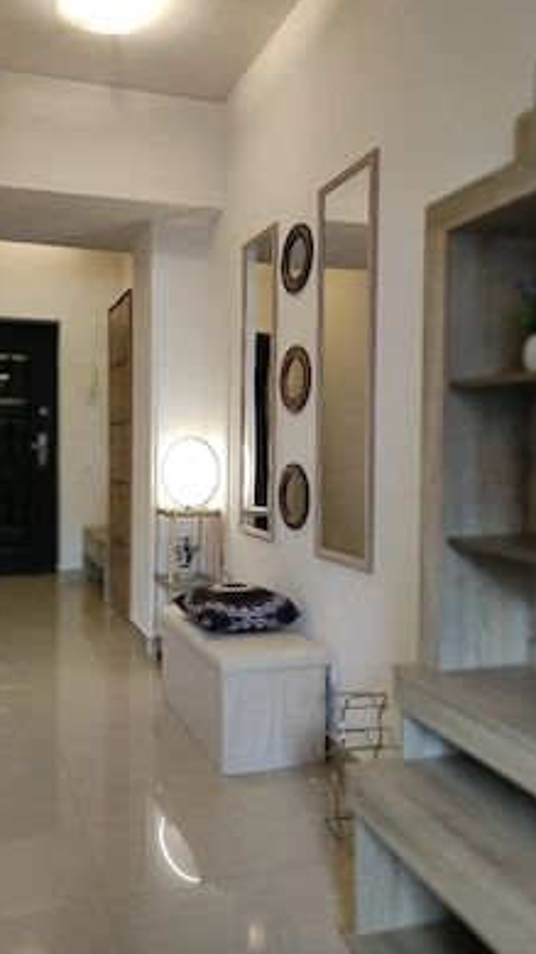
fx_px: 708
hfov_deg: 41.0
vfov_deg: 67.9
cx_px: 184
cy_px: 466
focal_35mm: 28
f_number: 1.79
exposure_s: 1/100
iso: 398
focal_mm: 4.7
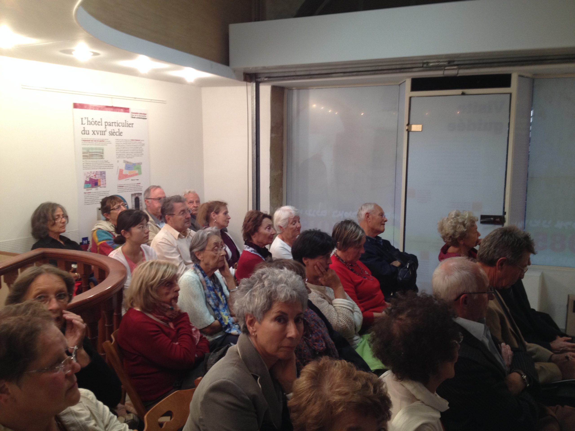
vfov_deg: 40.7
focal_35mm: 35
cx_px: 288
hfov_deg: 52.6
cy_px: 216
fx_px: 581
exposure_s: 1/20
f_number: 2.4
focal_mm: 4.28
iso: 100
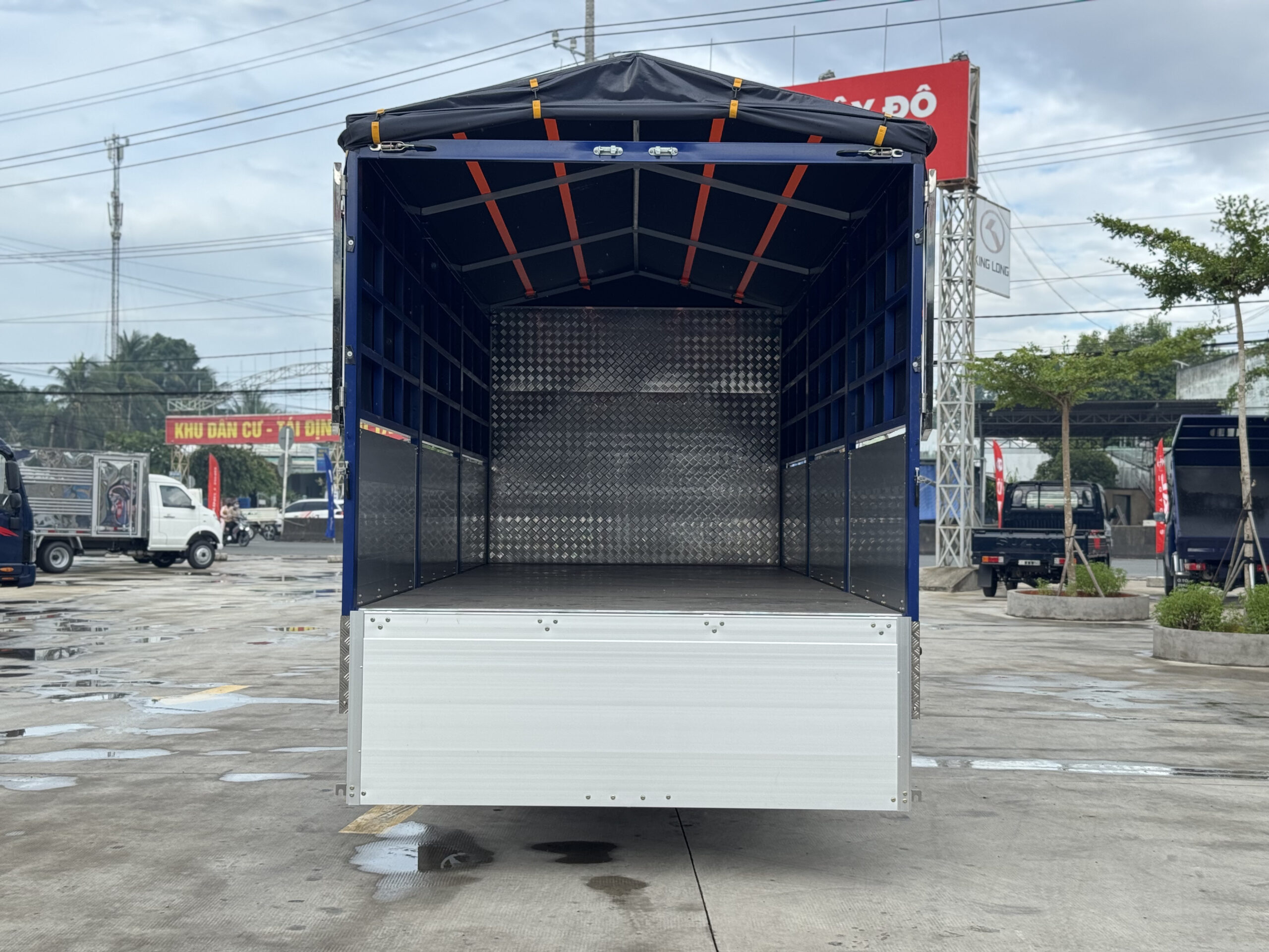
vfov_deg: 30.3
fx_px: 1760
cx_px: 634
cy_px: 476
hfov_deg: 39.7
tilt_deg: +0.1
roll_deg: -0.1
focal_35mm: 48
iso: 64
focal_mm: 6.76
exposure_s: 1/1193
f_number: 1.78
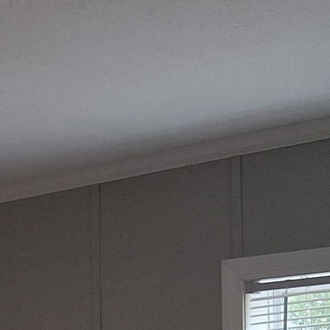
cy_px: 490
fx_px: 1305
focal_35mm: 121
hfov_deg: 13.3
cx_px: -208
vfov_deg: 13.6
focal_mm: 3.98
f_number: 1.8
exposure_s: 1/120
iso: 125
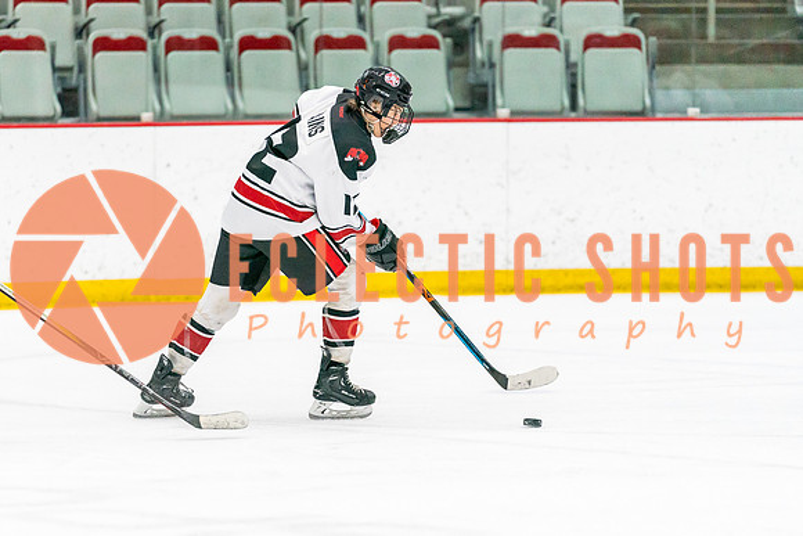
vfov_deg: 4.9
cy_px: 291
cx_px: 278
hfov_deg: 7.4
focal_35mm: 280
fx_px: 6243
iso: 3200
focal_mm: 194
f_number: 2.8
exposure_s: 1/1250
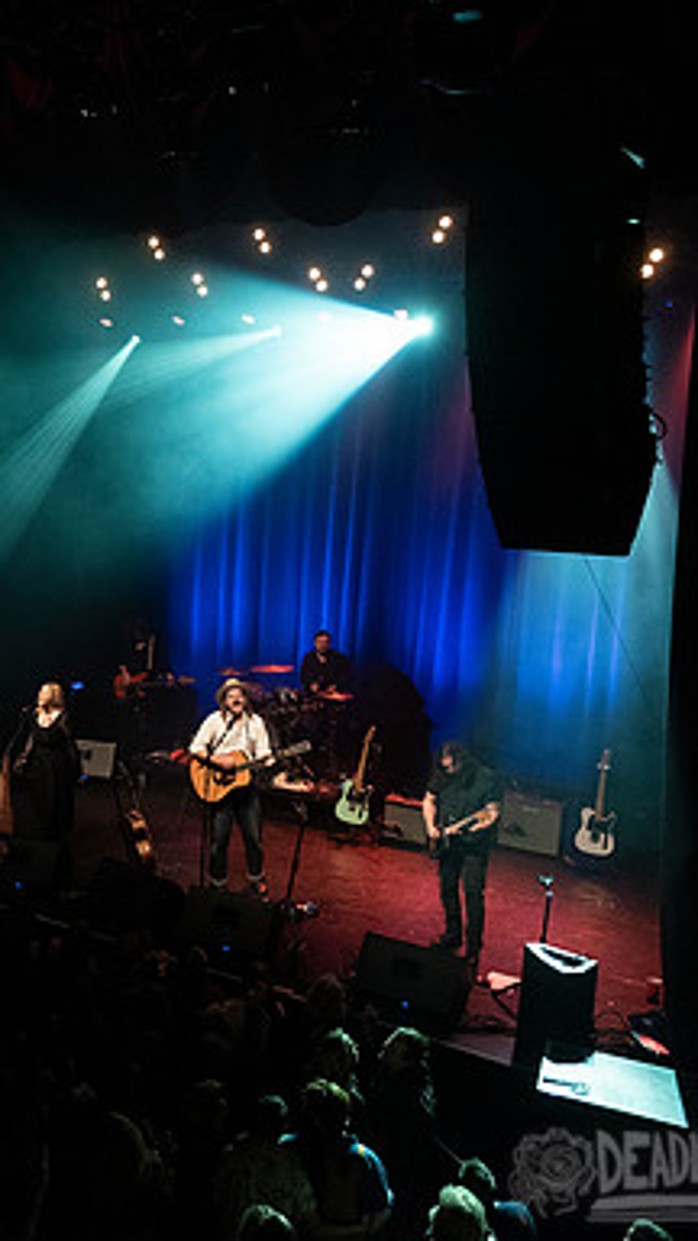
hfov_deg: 28.7
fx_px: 1250
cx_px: -45
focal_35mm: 38
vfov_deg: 52.8
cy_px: 619
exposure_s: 1/160
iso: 2500
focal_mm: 24
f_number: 3.2
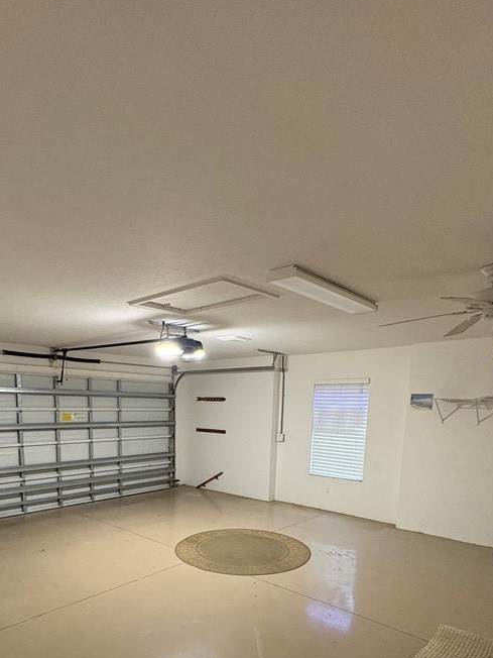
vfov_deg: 72.6
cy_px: 469
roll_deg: -1.6
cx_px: 210
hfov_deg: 60.8
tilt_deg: -8.0
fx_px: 418
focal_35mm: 22
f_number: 2.2
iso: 500
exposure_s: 1/60
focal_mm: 2.22
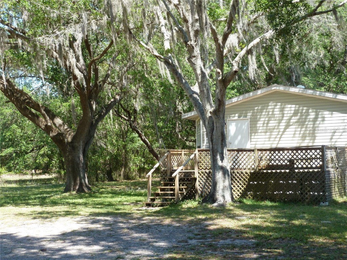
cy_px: 130
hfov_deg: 34.9
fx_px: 551
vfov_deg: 26.6
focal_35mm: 55
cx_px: 174
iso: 80
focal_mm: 9.1
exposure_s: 1/100
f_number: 3.9
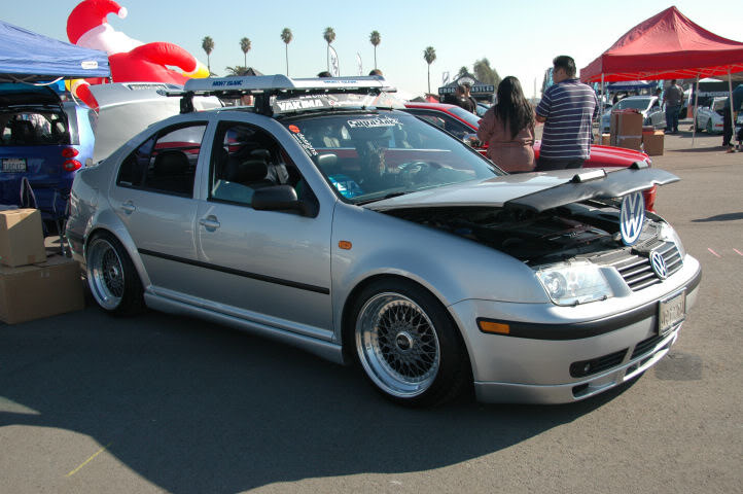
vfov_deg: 36.8
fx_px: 742
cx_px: 372
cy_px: 247
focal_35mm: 36
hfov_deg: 53.2
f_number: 4.5
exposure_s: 1/800
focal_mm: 24
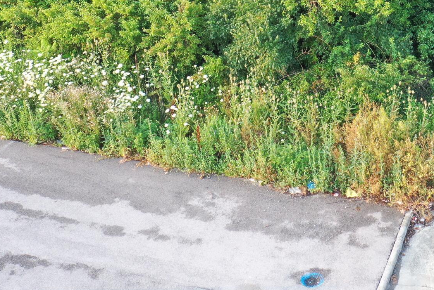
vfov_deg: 17.5
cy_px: -40
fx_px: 904
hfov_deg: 26.3
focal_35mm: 75
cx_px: 366
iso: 100
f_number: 3.5
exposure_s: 1/50
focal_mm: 10.26
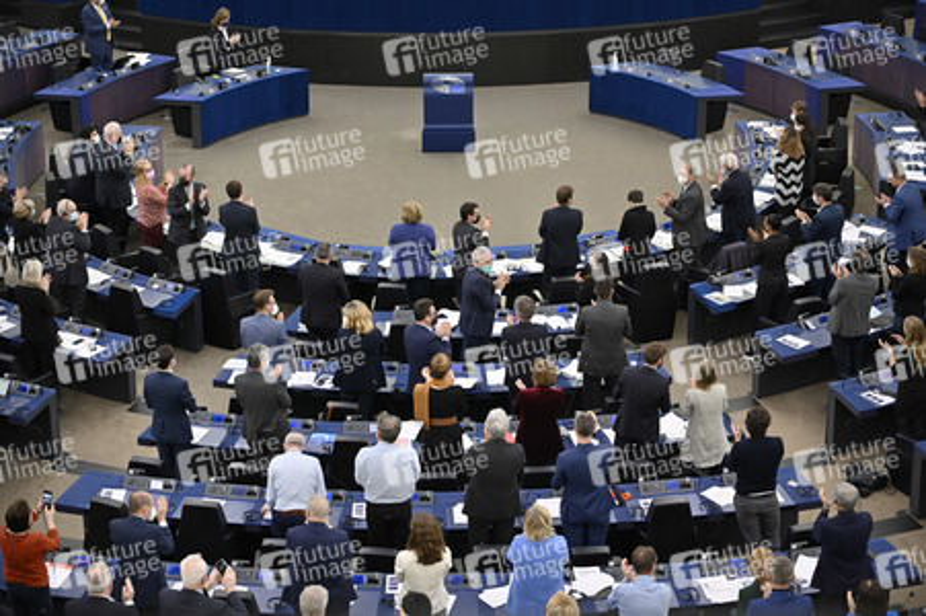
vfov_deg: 15.2
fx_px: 2313
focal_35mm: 90
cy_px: 308
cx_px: 463
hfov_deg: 22.6
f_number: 2.8
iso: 1250
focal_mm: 90
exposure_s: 1/500
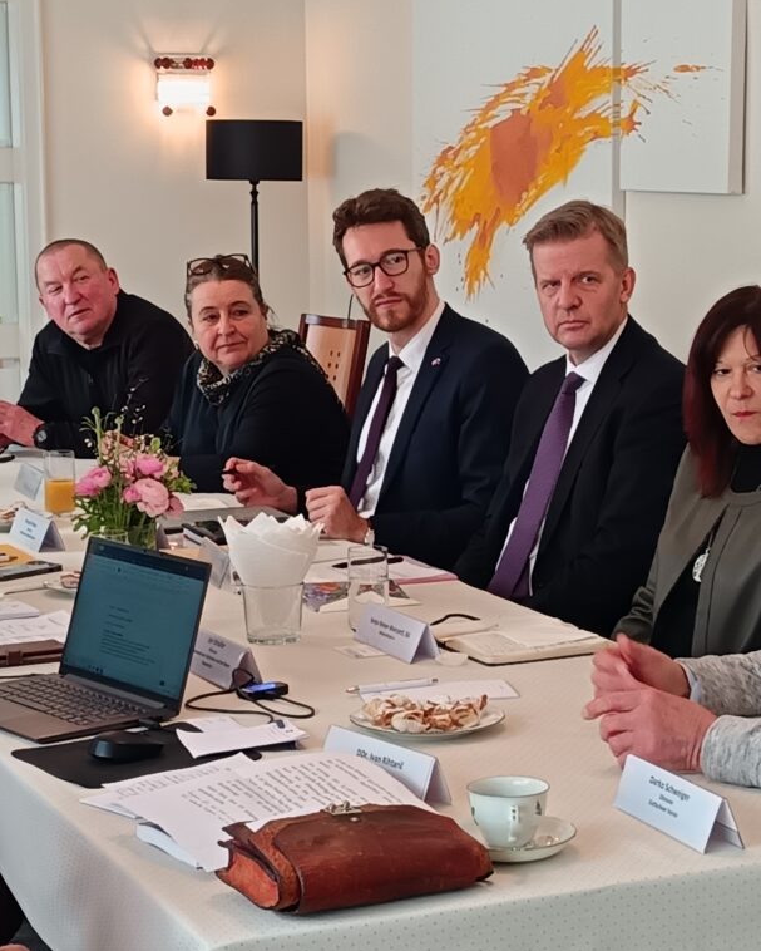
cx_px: 460
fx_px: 2448
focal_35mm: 87
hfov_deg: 17.7
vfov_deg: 22.0
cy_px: 474
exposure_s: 1/50
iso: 795
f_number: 1.75
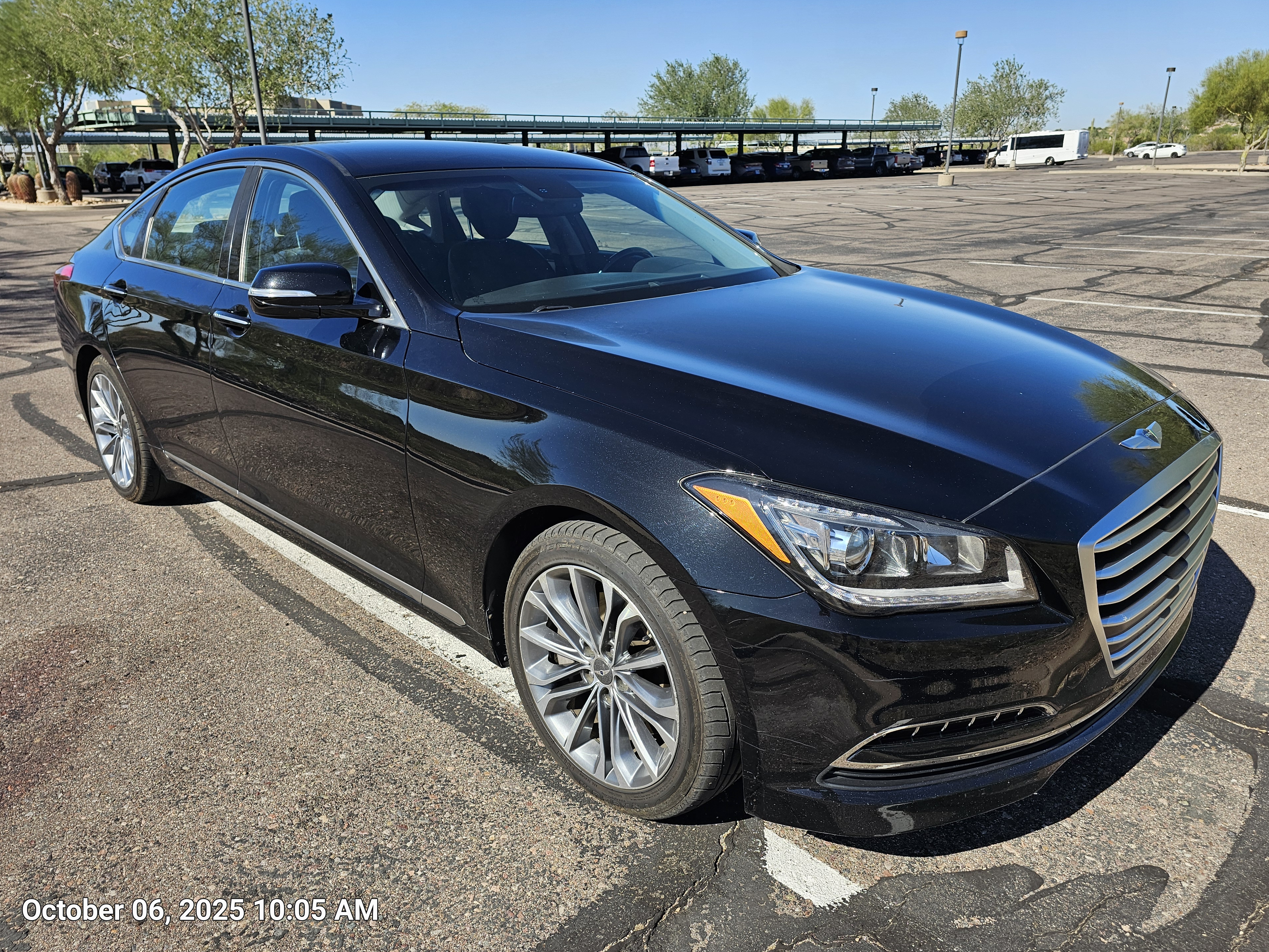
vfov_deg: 56.8
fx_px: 880
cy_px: 492
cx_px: 621
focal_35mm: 24
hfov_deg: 71.6
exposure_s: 1/1061
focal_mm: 6.3
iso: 20
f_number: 1.7
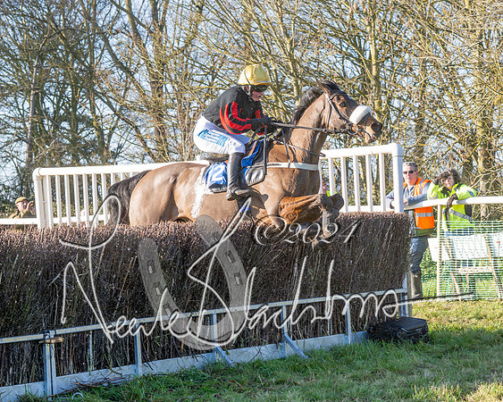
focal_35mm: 116
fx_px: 1724
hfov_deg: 16.6
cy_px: 221
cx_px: 281
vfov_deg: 13.3
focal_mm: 58
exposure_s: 1/1250
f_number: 4.5
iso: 400
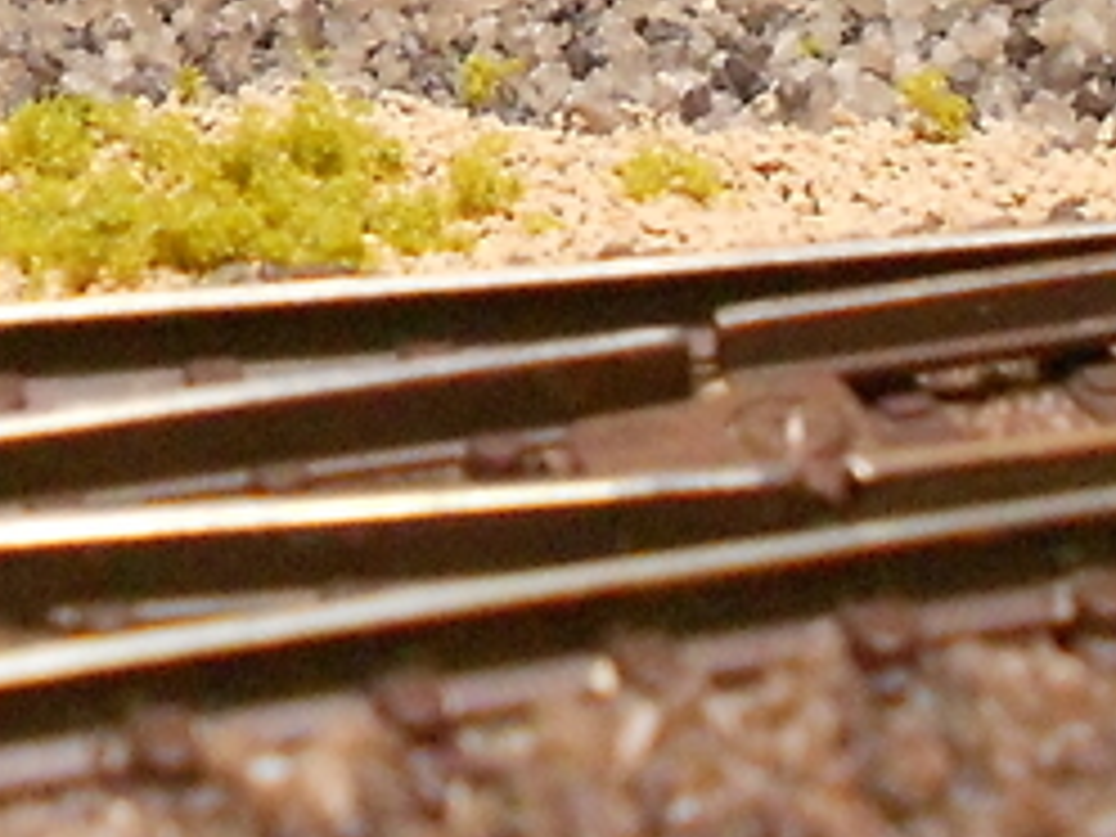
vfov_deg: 10.7
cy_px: -886
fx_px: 4062
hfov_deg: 15.6
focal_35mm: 126
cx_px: 256
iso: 400
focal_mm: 4.6
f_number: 3.2
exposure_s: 1/100
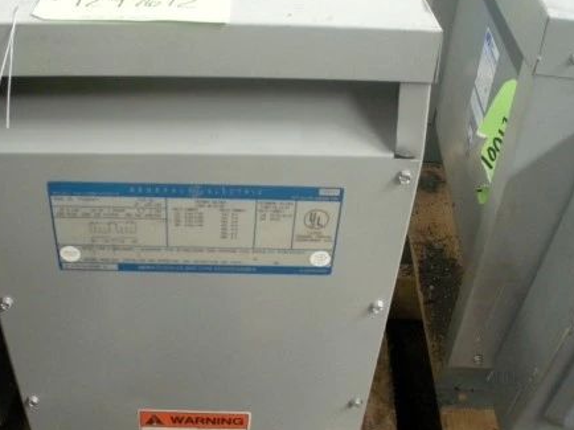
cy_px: 224
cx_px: 283
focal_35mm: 59
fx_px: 978
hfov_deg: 32.7
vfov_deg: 24.8
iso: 464
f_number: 2.9
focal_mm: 8.5
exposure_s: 1/8
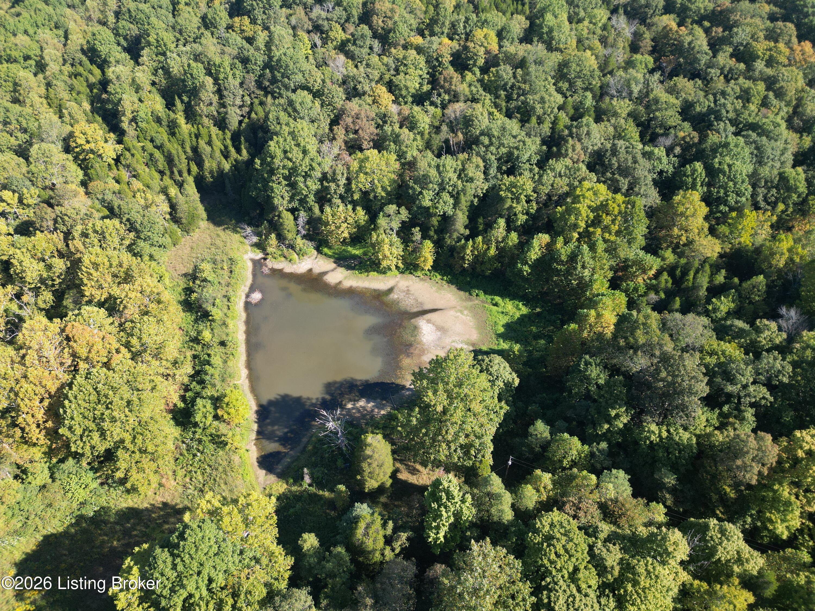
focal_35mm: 24
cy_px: 306
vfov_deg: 56.8
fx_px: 565
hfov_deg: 71.6
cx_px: 408
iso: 100
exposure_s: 1/640
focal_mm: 6.72
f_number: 1.7
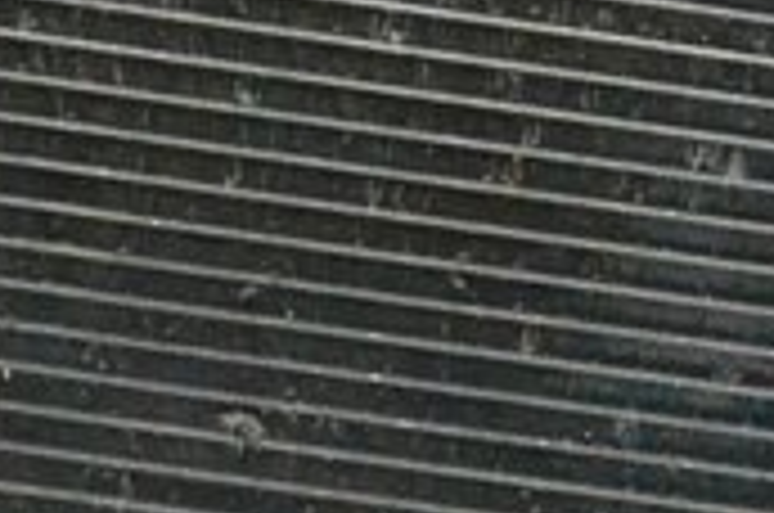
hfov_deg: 10.2
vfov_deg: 6.9
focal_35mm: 197
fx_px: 4228
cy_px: 97
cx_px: 1089
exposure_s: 1/160
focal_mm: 22
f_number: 9
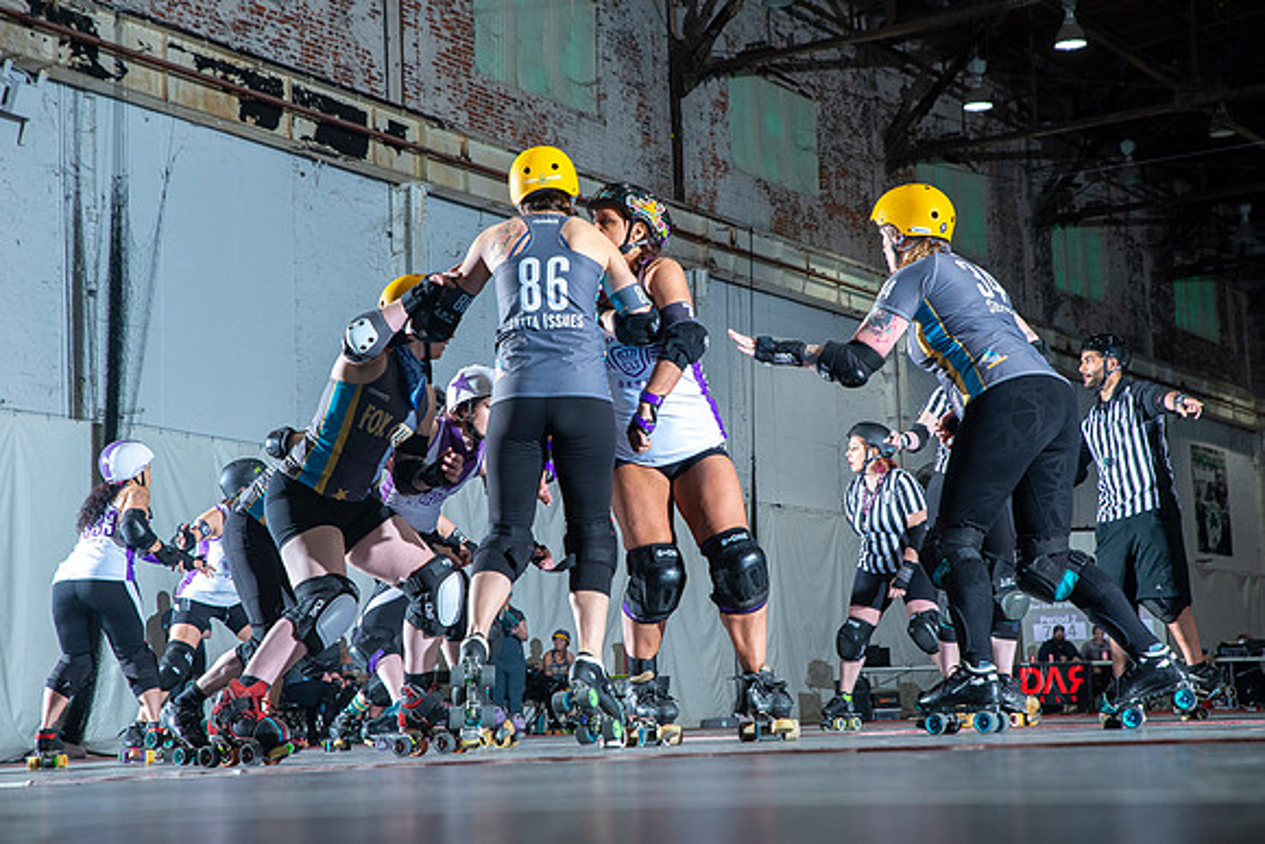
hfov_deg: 28.8
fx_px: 2460
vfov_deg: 19.5
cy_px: 422
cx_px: 632
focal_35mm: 70
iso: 800
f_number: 7.1
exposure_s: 1/160
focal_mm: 70
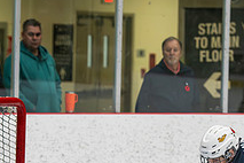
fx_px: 2691
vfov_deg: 3.5
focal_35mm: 397
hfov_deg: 5.2
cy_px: 188
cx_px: 77
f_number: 3.2
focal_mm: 100
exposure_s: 1/640
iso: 2000
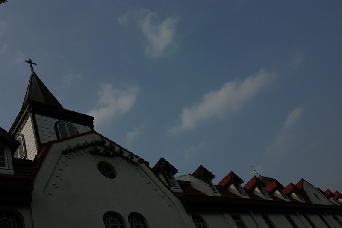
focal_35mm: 32
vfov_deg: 41.7
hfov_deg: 59.5
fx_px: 299
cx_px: 171
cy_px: 114
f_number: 11
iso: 200
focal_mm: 21
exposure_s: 1/800
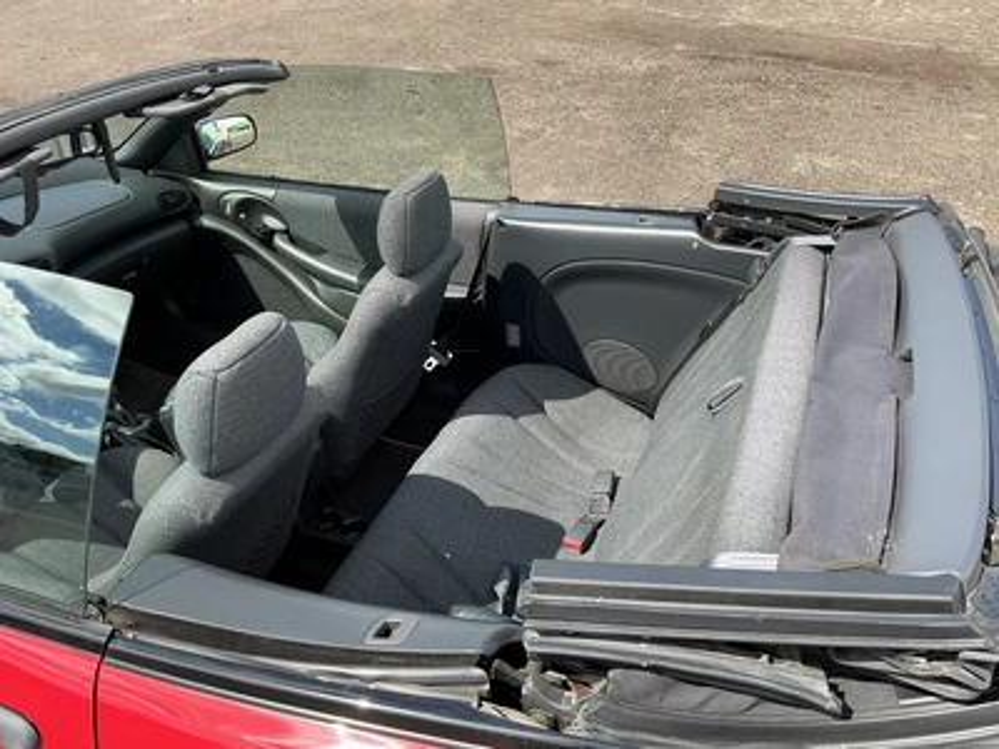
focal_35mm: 28
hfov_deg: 63.4
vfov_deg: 49.7
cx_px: 500
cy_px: 374
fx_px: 808
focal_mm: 3
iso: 25
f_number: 1.8
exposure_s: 1/435
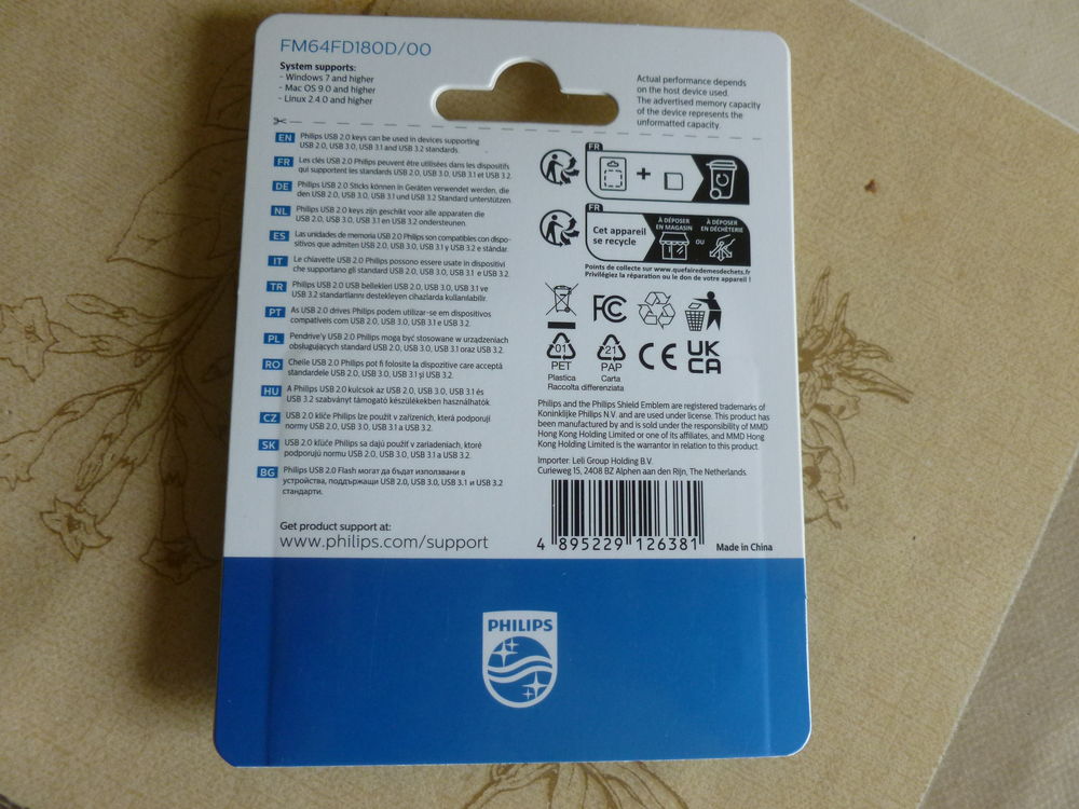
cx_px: 540
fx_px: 873
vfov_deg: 49.7
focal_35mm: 28
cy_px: 404
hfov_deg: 63.4
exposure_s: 1/60
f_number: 3.3
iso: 250
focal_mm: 5
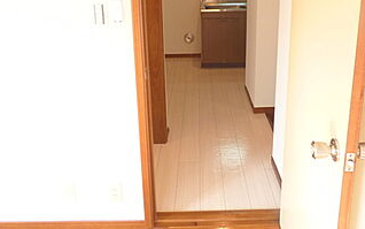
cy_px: 38
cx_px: 204
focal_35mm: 32
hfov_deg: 59.5
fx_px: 318
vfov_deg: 37.7
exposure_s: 1/60
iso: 200
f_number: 2.8
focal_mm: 3.58
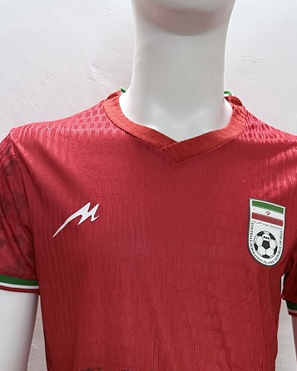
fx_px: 461
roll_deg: -1.7
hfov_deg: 35.7
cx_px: 156
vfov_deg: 40.8
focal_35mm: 42
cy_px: 326
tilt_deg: -6.2
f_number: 1.78
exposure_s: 1/50
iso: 250
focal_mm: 6.76
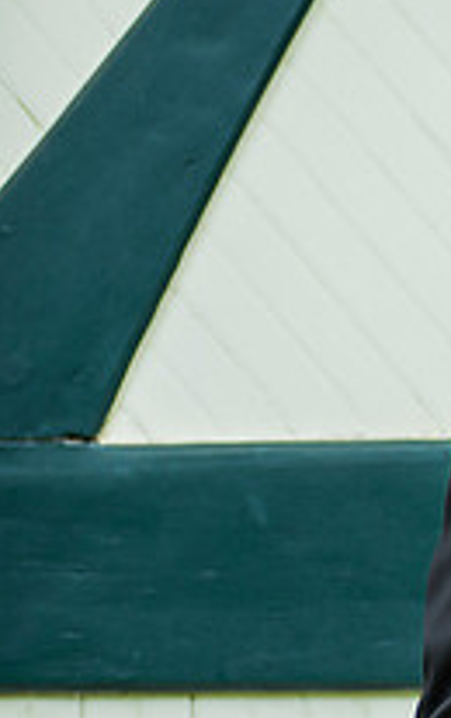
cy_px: 567
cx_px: 553
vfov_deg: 7.9
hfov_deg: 5.0
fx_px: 5193
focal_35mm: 265
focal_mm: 86
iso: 200
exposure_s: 1/800
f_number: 3.2
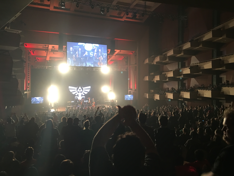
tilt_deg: -0.7
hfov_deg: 61.7
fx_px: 196
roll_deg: +0.5
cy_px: 88
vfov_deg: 48.2
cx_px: 117
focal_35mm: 29
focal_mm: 4.15
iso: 100
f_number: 2.2
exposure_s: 1/10
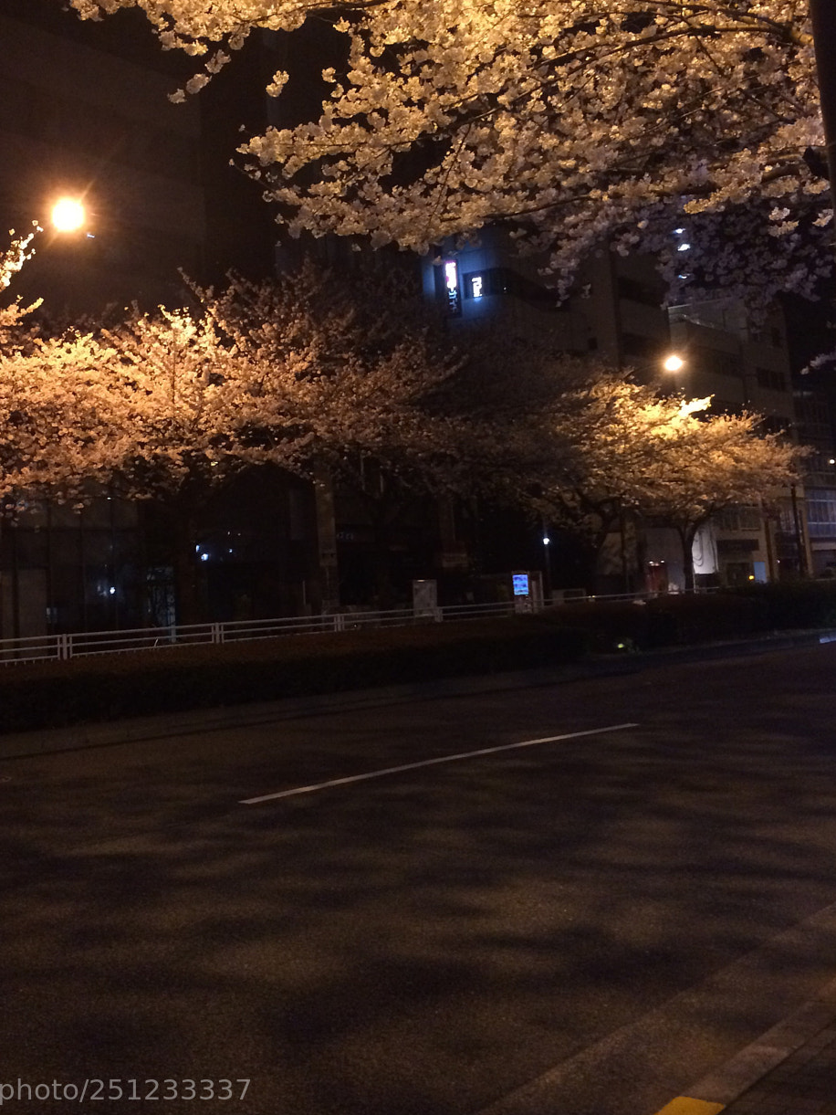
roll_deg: +4.9
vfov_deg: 48.6
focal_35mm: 38
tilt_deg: +5.1
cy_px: 431
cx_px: 321
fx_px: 1223
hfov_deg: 37.5
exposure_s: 1/15
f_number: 2.2
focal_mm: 4.15
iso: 250
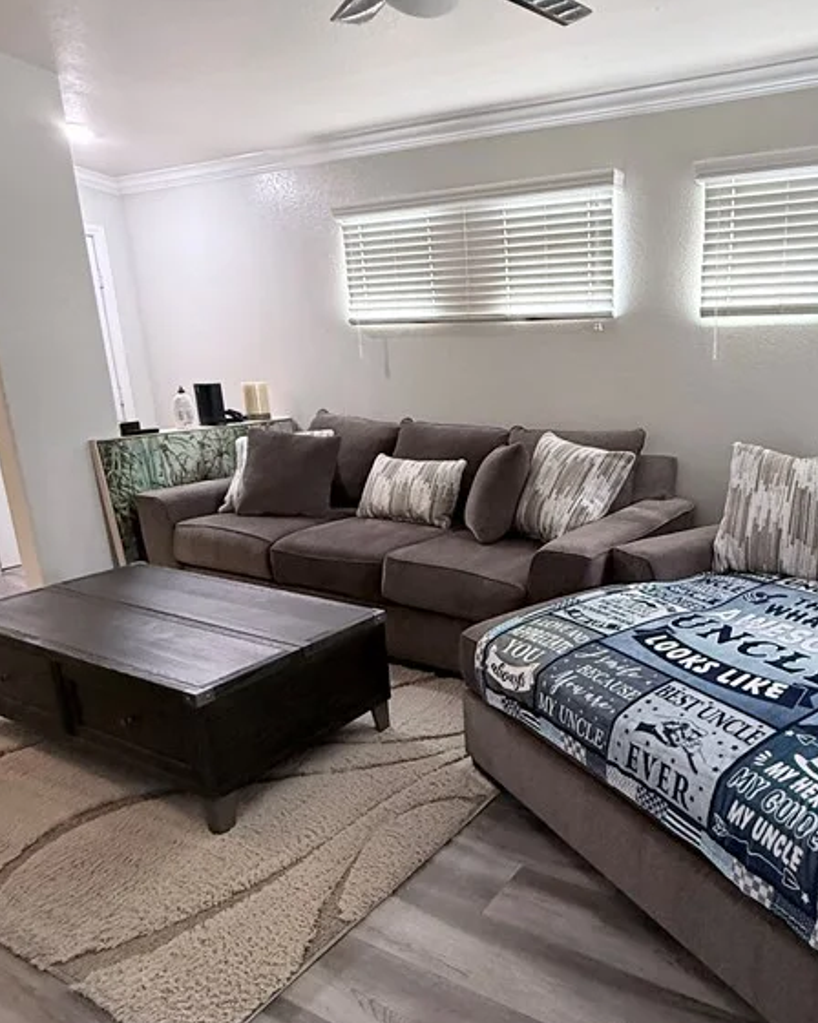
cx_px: 592
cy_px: 554
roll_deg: +0.6
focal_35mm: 25
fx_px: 757
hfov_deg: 54.7
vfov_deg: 68.0
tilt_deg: -14.2
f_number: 2.2
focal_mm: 2.22
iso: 320
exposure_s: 1/60
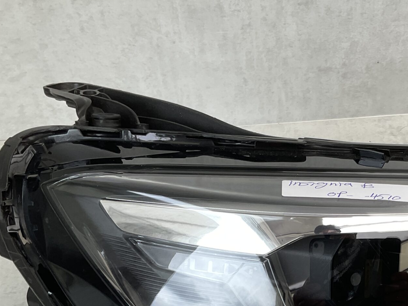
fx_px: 696
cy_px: 265
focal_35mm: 59
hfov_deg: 31.7
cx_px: 339
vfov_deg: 24.2
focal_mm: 3
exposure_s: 1/122
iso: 16
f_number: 1.8
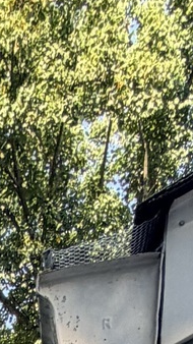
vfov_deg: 11.3
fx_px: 947
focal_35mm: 104
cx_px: -206
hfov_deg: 10.6
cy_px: 1046
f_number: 2.2
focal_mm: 2.22
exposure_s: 1/174
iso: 40
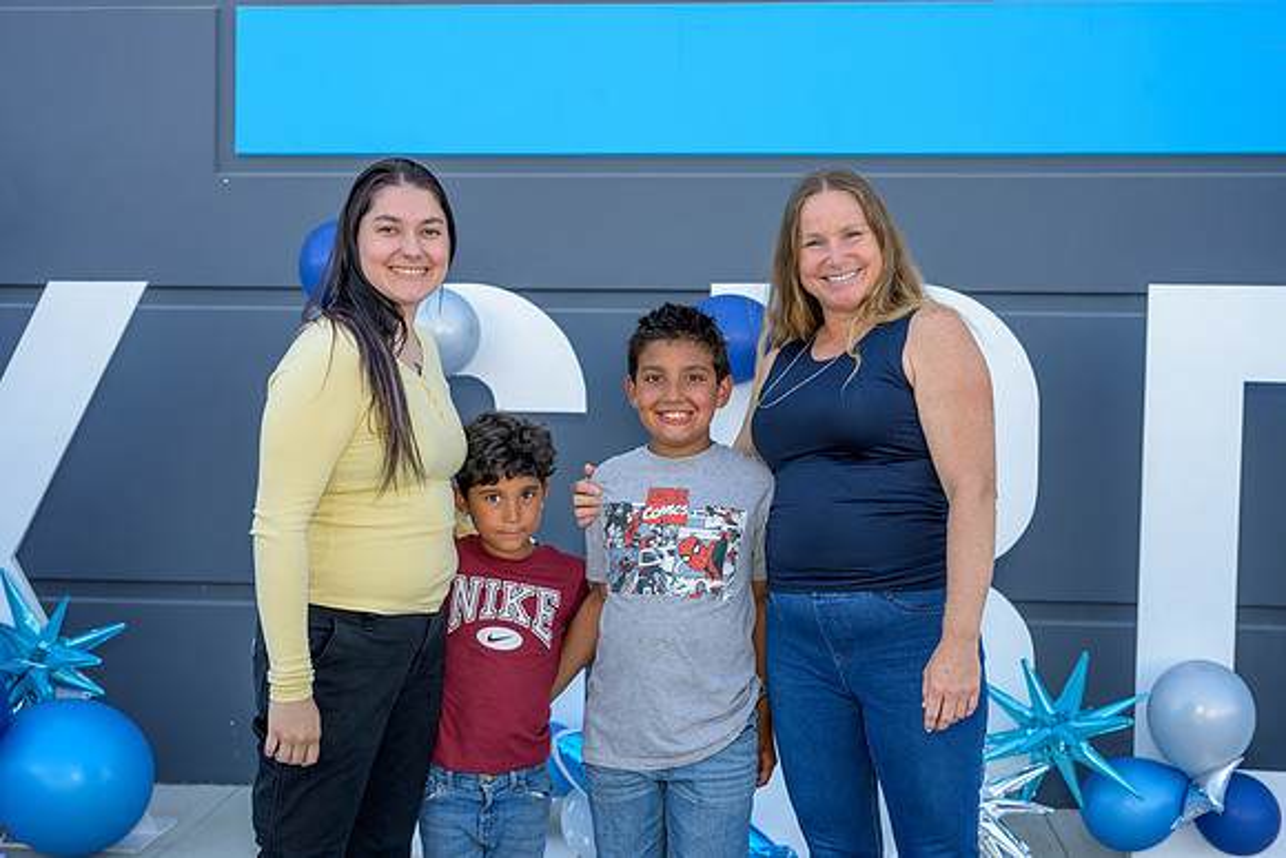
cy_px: 429
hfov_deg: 43.6
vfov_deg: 29.9
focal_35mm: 45
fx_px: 1606
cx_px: 643
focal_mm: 44
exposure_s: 1/200
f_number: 4
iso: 100
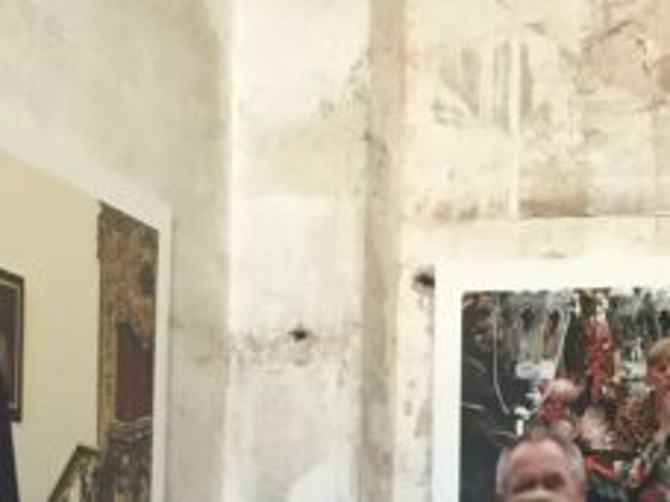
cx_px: 585
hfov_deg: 15.0
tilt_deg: +1.0
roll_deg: -2.5
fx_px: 2516
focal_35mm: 130
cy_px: 681
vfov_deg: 11.1
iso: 100
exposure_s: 1/17
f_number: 2.2
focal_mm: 4.15
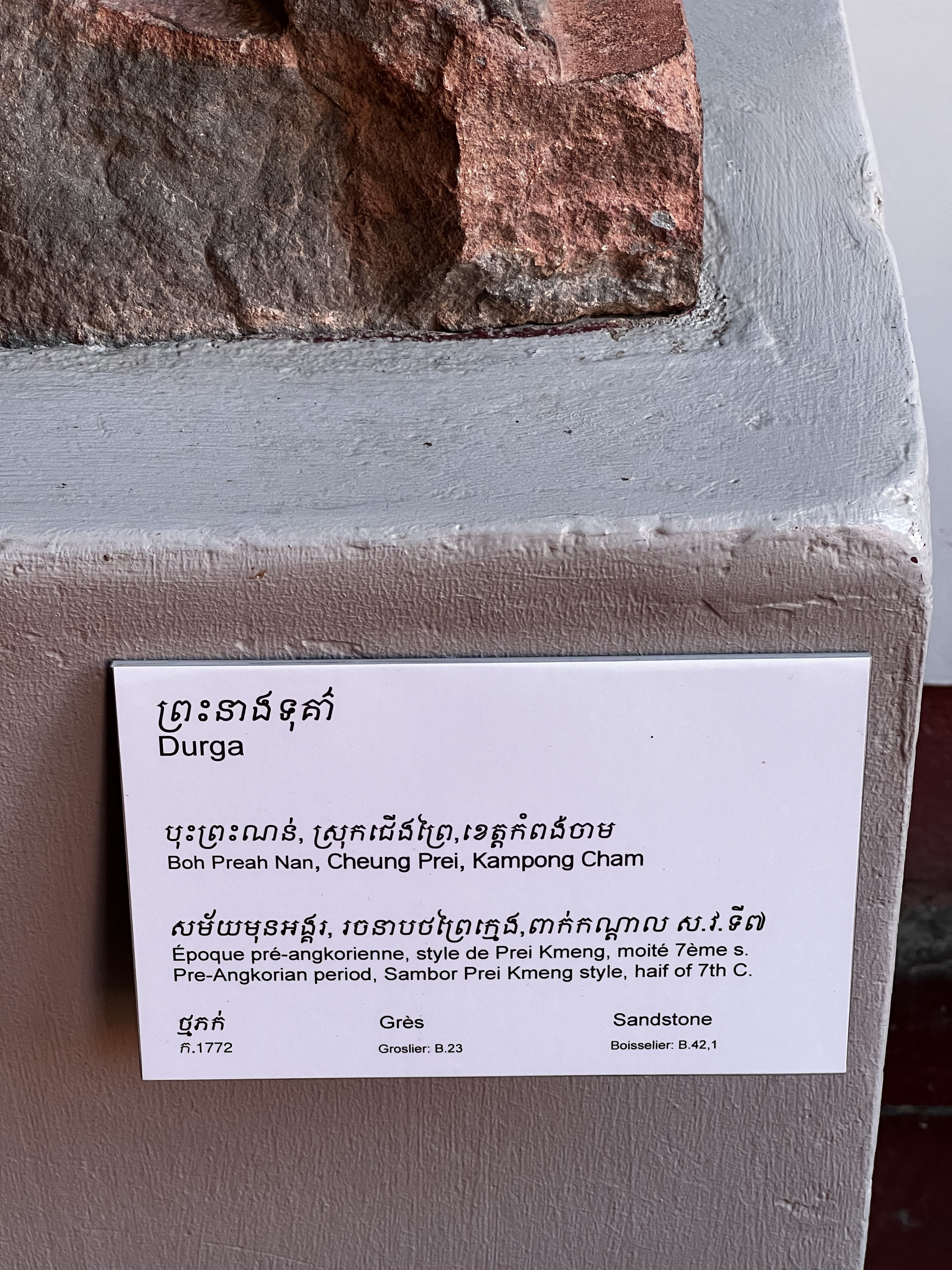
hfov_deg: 19.1
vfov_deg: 25.3
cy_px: 635
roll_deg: +0.5
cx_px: 476
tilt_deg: -40.3
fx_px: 2824
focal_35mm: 77
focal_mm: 9
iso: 160
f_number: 2.8
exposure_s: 1/99
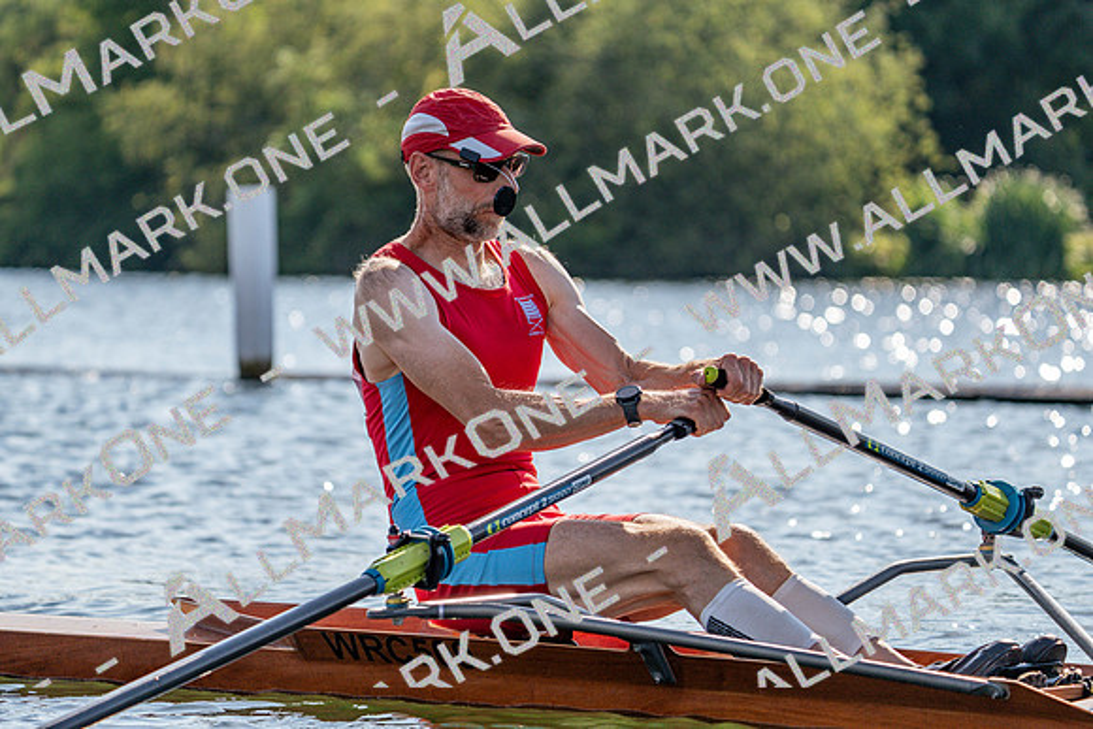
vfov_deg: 6.9
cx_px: 546
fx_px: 6073
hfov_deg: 10.3
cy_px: 364
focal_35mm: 200
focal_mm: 200
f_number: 5.6
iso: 200
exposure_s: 1/1600
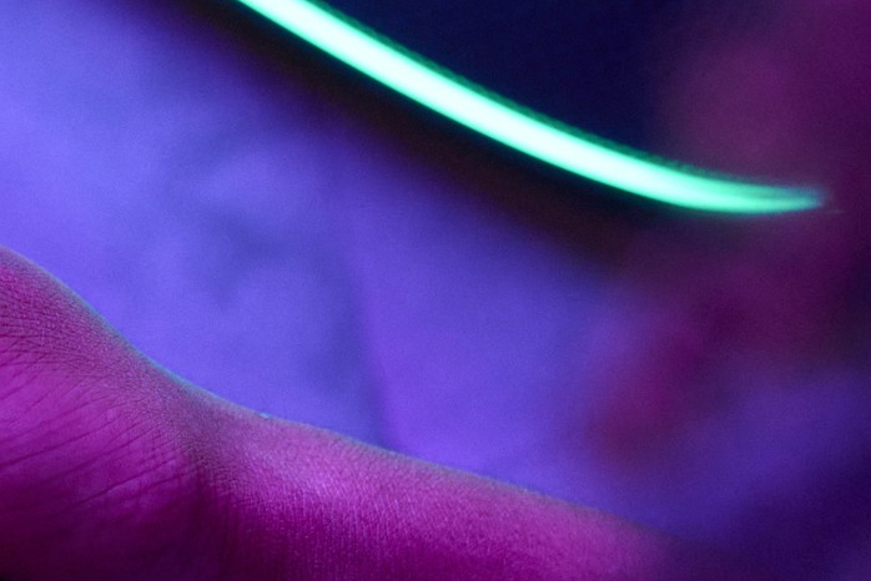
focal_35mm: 264
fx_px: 6390
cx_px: -161
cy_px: -73
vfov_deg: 5.2
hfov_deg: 7.7
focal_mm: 72
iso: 3200
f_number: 4
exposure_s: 1/125
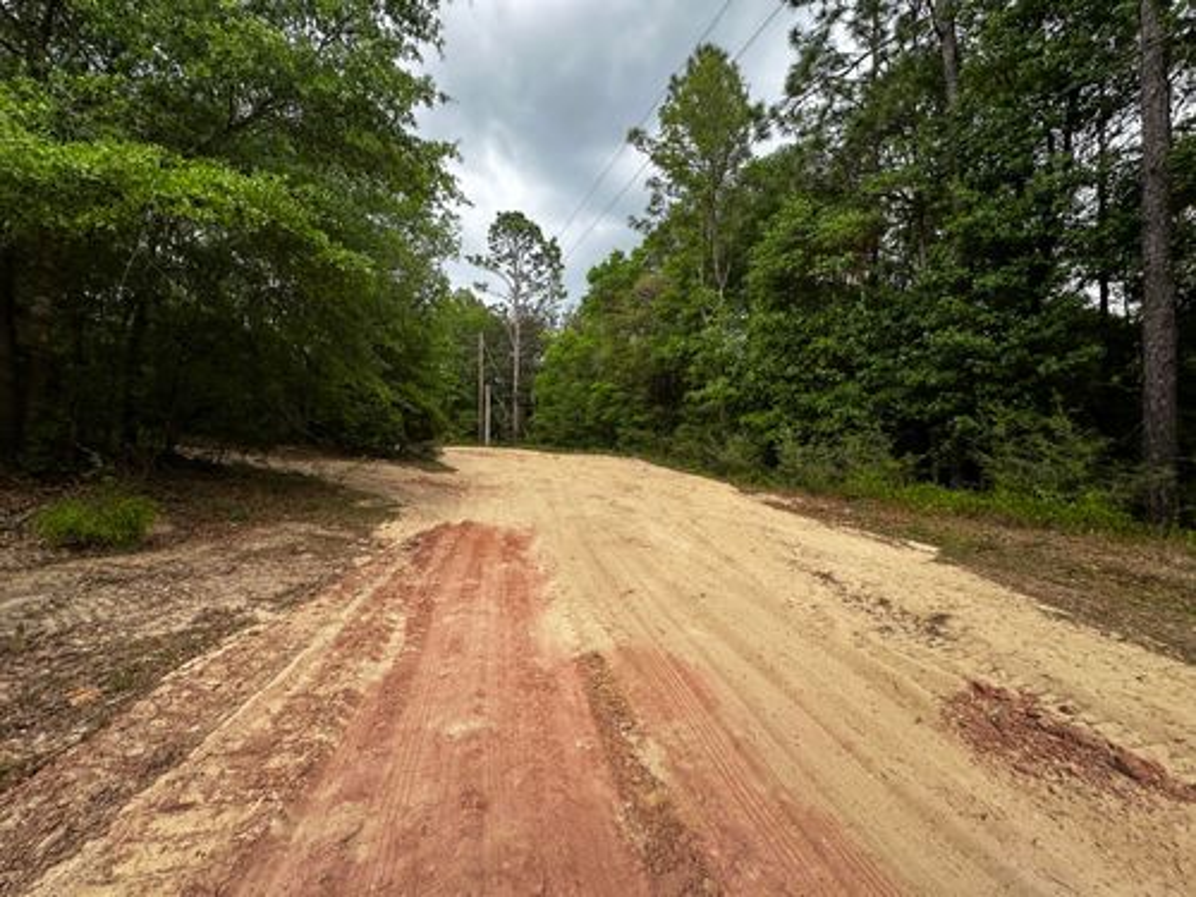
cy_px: 448
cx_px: 598
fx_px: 484
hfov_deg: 102.1
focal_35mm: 14
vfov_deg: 85.7
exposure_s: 1/213
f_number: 2.2
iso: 40
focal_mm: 2.22
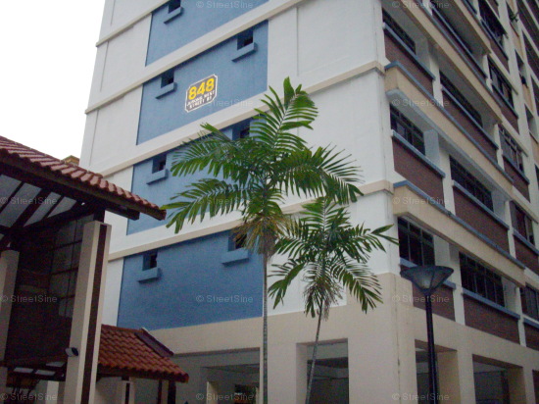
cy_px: 202
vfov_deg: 38.6
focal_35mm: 37
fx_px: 576
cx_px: 270
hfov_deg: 50.2
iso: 400
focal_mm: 6.2
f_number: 2.8
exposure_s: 1/50
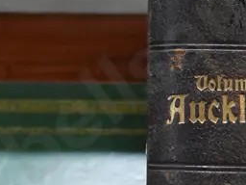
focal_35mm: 120
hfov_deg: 16.2
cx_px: 232
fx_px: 853
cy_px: 9
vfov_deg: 12.2
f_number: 3.6
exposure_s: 1/60
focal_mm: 15
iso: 500
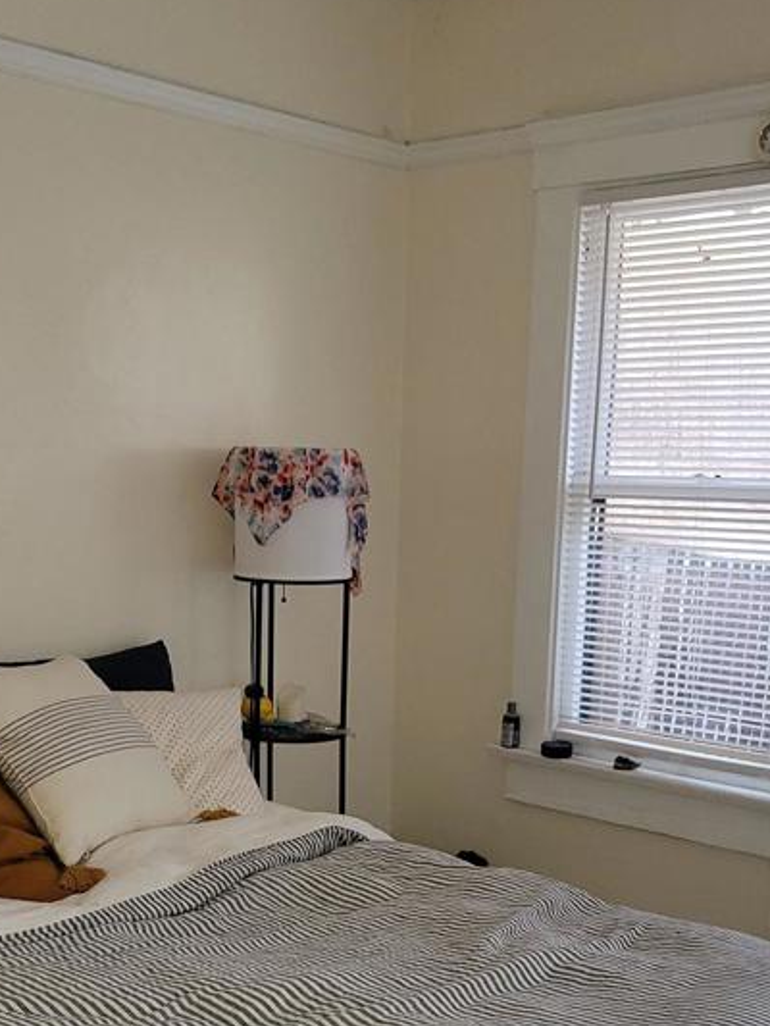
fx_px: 1423
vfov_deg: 38.6
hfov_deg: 30.3
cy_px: 772
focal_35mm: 48
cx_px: 372
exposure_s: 1/24
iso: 160
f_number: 1.8
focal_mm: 7
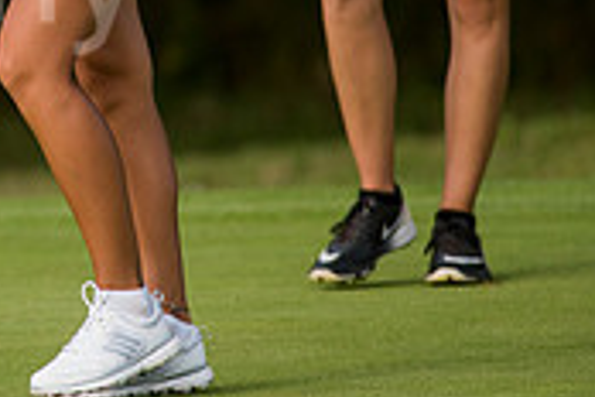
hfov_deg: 2.1
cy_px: -193
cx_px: -294
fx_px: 16510
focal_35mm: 999
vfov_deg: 1.4
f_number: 4
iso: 400
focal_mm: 300
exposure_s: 1/2000
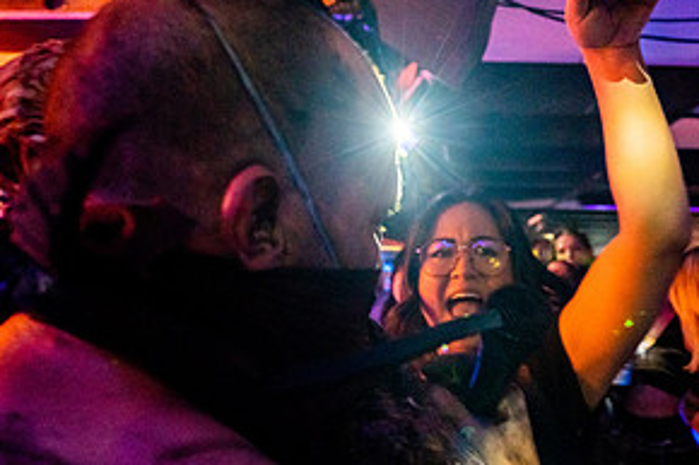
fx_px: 543
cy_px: 237
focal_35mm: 28
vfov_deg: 46.3
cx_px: 431
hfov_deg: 64.7
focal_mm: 14
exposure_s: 1/160
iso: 2500
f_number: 2.8
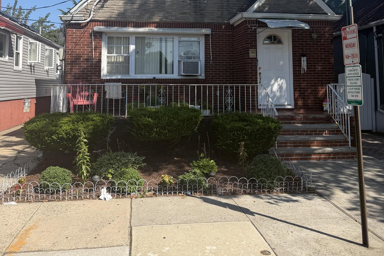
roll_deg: -0.4
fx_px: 363
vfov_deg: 37.5
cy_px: 52
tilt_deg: +5.4
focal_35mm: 34
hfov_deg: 55.8
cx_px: 194
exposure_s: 1/3425
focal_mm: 6.76
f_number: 1.78
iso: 80
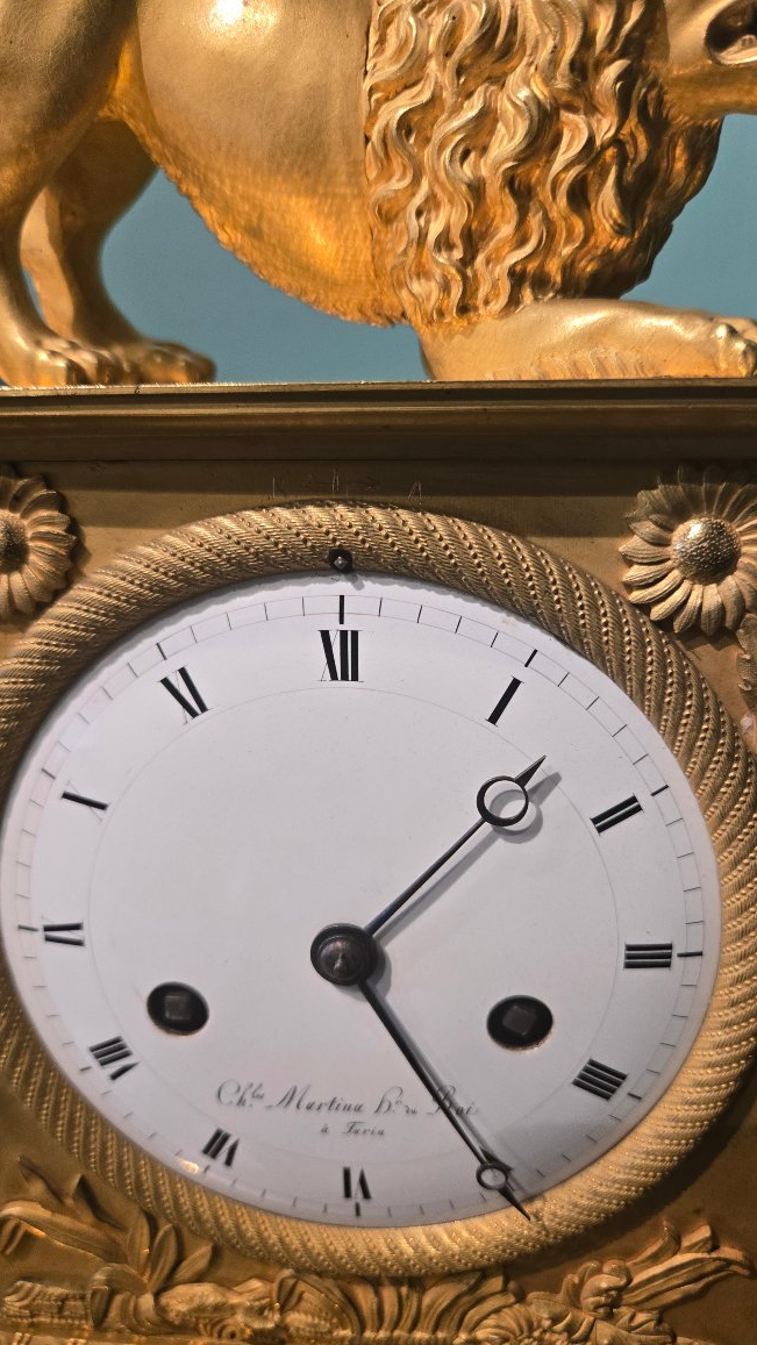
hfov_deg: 44.4
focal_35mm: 26
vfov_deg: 71.9
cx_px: 406
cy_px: 696
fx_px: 928
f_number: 1.8
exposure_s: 1/100
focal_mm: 5.4
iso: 200
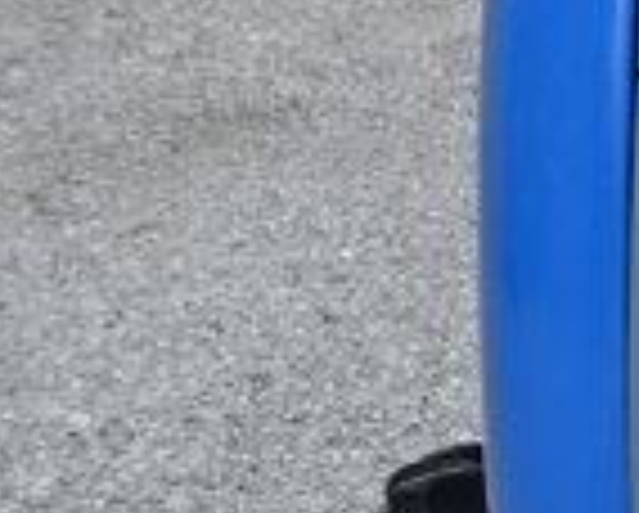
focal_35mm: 104
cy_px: 322
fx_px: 1970
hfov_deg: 14.7
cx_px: 1325
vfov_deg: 14.8
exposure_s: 1/1000
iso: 80
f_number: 3.5
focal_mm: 4.1
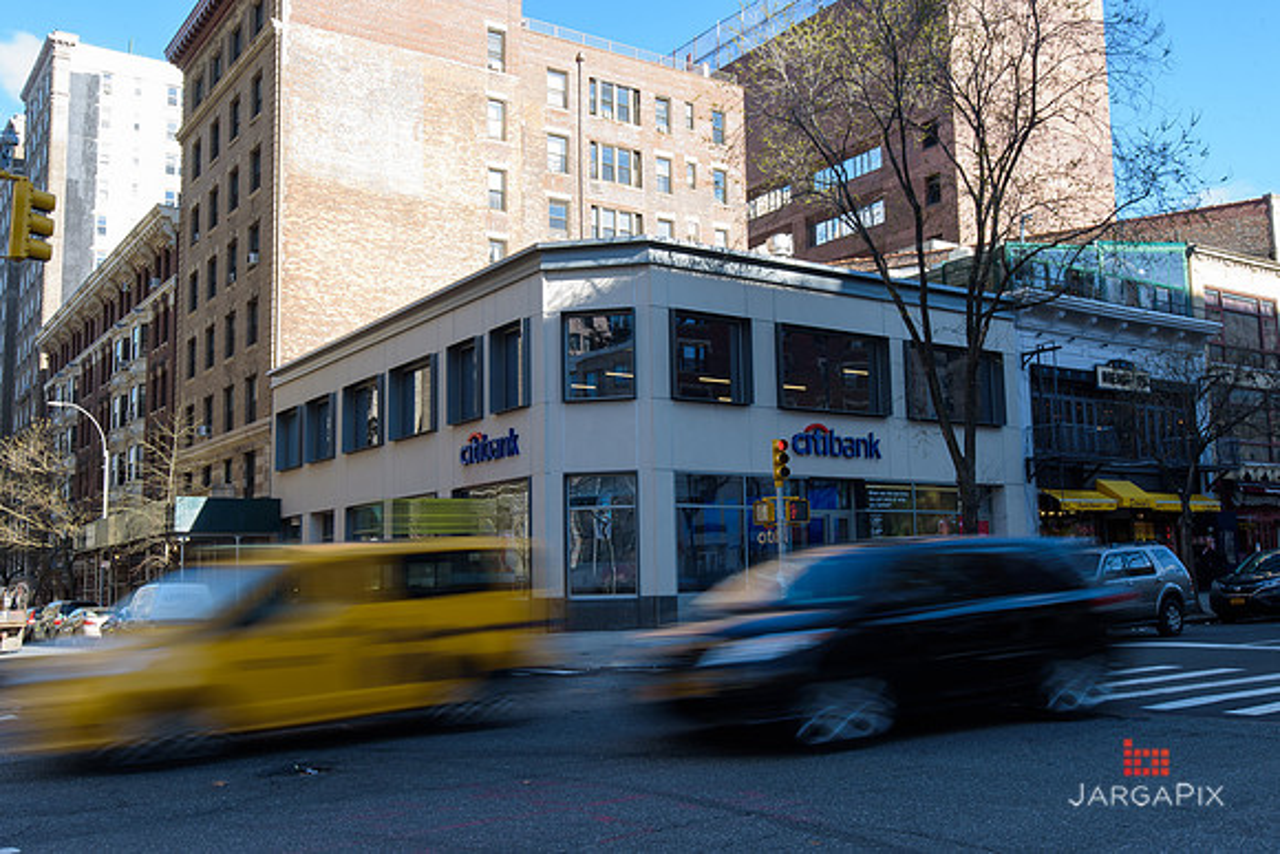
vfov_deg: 37.9
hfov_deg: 54.4
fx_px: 1245
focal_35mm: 35
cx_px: 640
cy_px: 427
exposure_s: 1/6
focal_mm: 35
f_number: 16
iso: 50
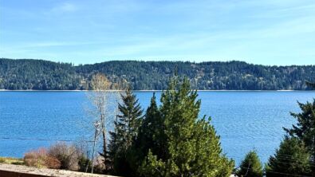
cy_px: 94
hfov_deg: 39.2
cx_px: 159
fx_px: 443
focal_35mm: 53
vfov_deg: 22.6
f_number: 1.78
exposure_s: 1/4587
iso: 64
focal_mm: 6.76
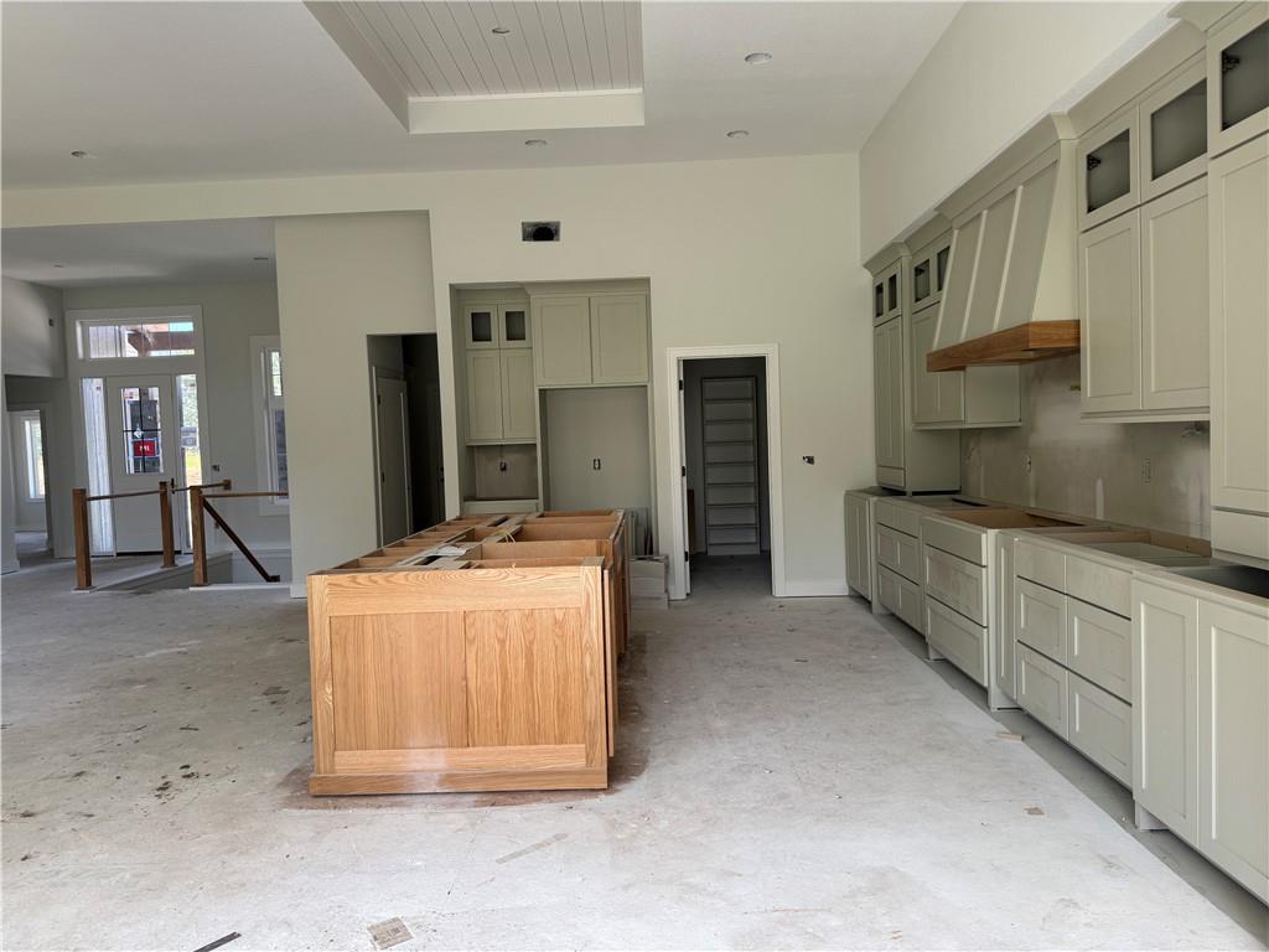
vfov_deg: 56.8
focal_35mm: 24
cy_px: 476
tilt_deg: -2.6
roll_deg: +2.0
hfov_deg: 71.6
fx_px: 880
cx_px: 634
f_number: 1.78
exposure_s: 1/148
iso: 64
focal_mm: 6.76
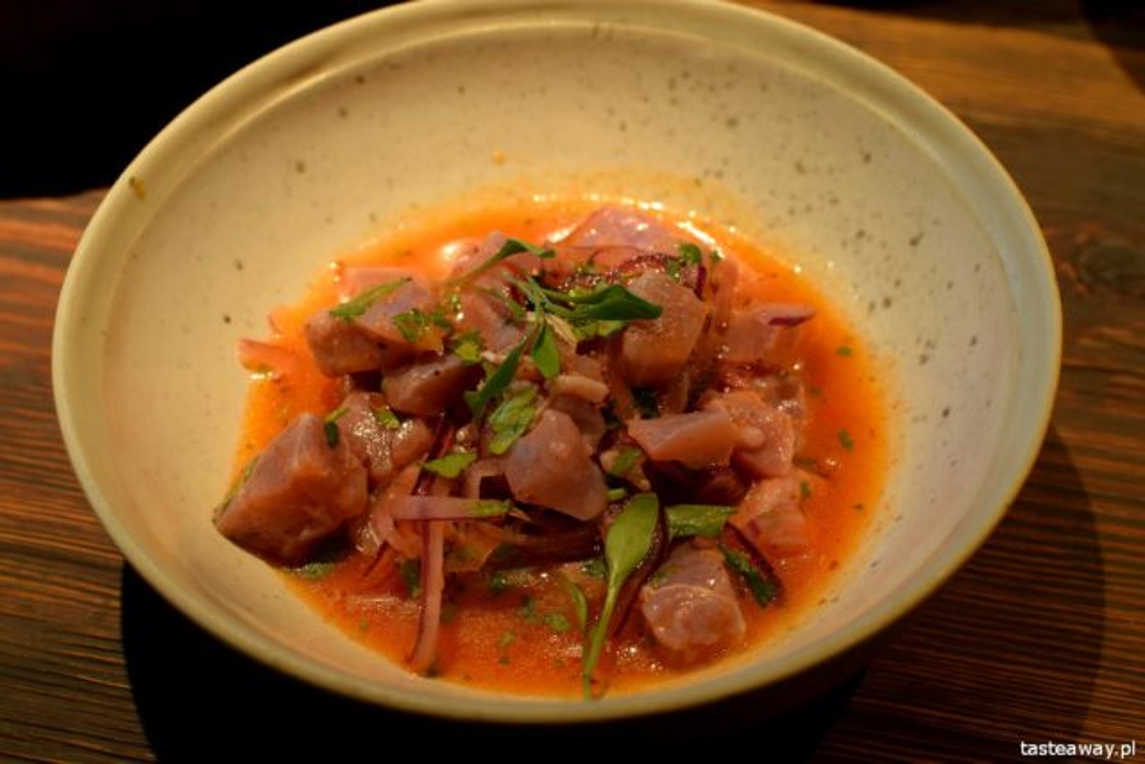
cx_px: 572
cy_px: 382
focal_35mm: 52
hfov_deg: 37.8
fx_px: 1670
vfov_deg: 25.8
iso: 500
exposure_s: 1/125
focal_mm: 35
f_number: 6.3
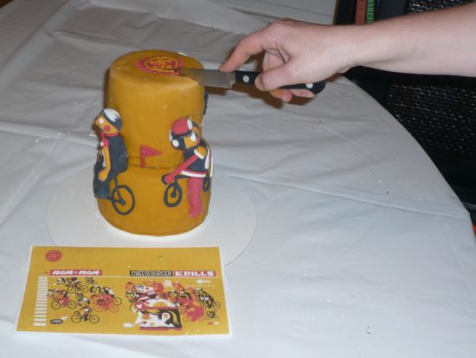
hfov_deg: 37.5
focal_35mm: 51
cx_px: 238
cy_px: 179
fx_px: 702
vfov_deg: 28.6
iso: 100
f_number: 3.8
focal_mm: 8.4
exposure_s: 1/30
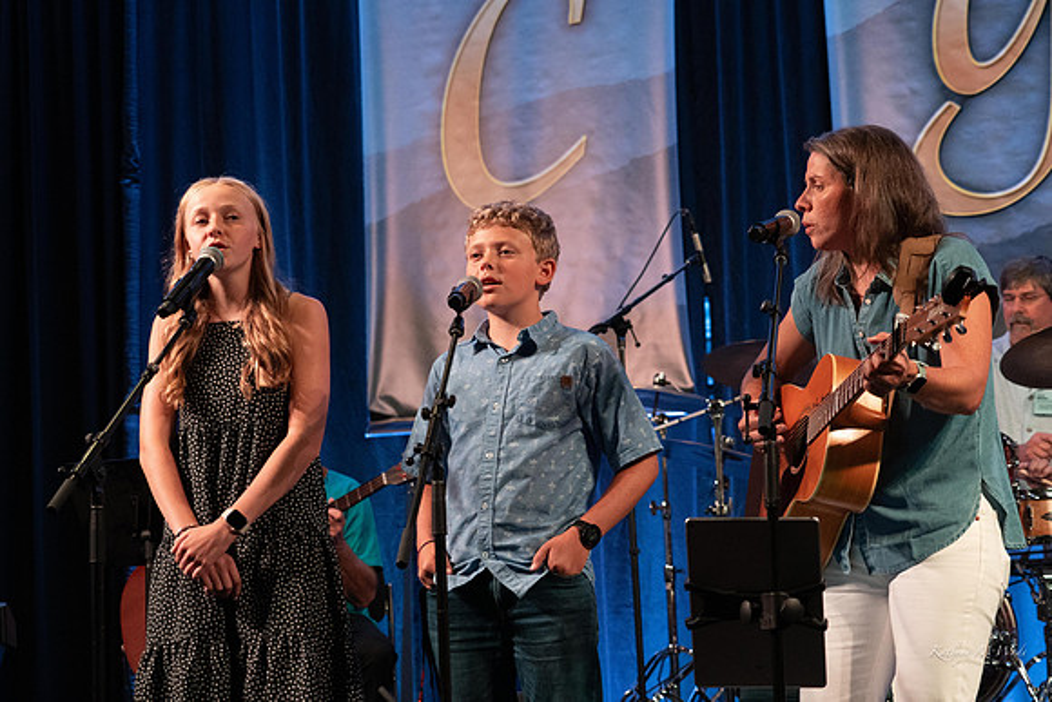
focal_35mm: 87
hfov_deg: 23.4
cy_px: 351
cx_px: 526
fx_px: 2543
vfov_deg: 15.7
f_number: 5.6
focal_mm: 87
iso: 6400
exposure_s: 1/250
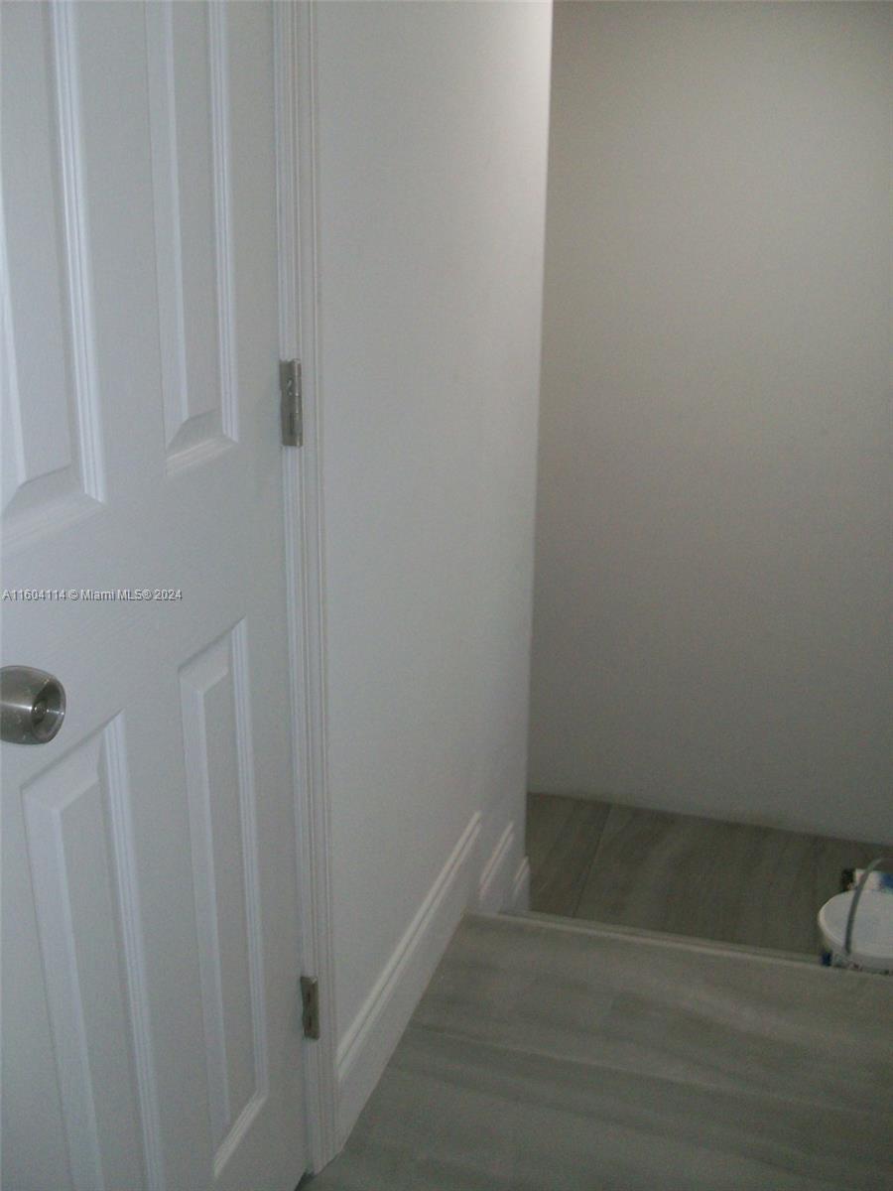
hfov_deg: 41.8
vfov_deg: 54.0
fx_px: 1169
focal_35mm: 34
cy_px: 596
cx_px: 446
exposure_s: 1/60
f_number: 2.8
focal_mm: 5.7
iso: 160
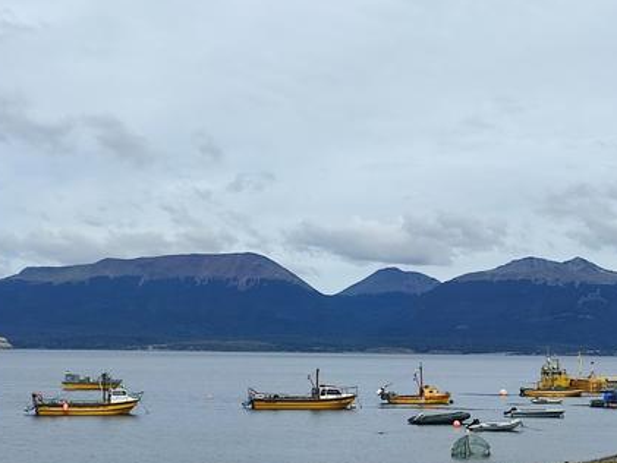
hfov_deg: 47.9
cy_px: 321
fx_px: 678
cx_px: 425
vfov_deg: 37.2
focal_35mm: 38
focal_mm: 6.04
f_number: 1.9
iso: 50
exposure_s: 1/587
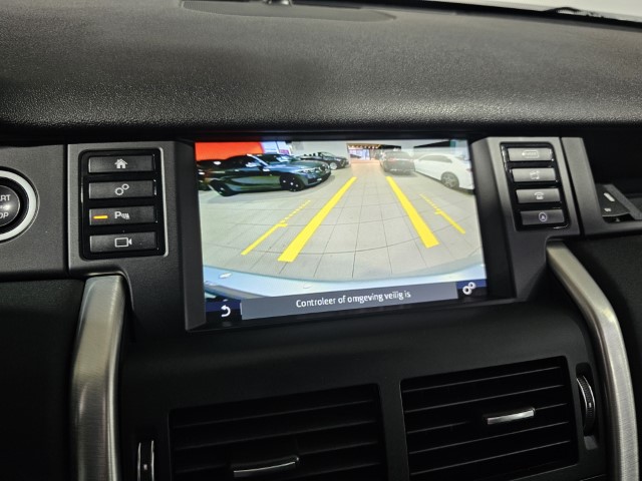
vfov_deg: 58.9
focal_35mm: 23
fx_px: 427
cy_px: 240
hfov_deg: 73.9
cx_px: 321
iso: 400
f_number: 1.7
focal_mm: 6.3
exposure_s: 1/170
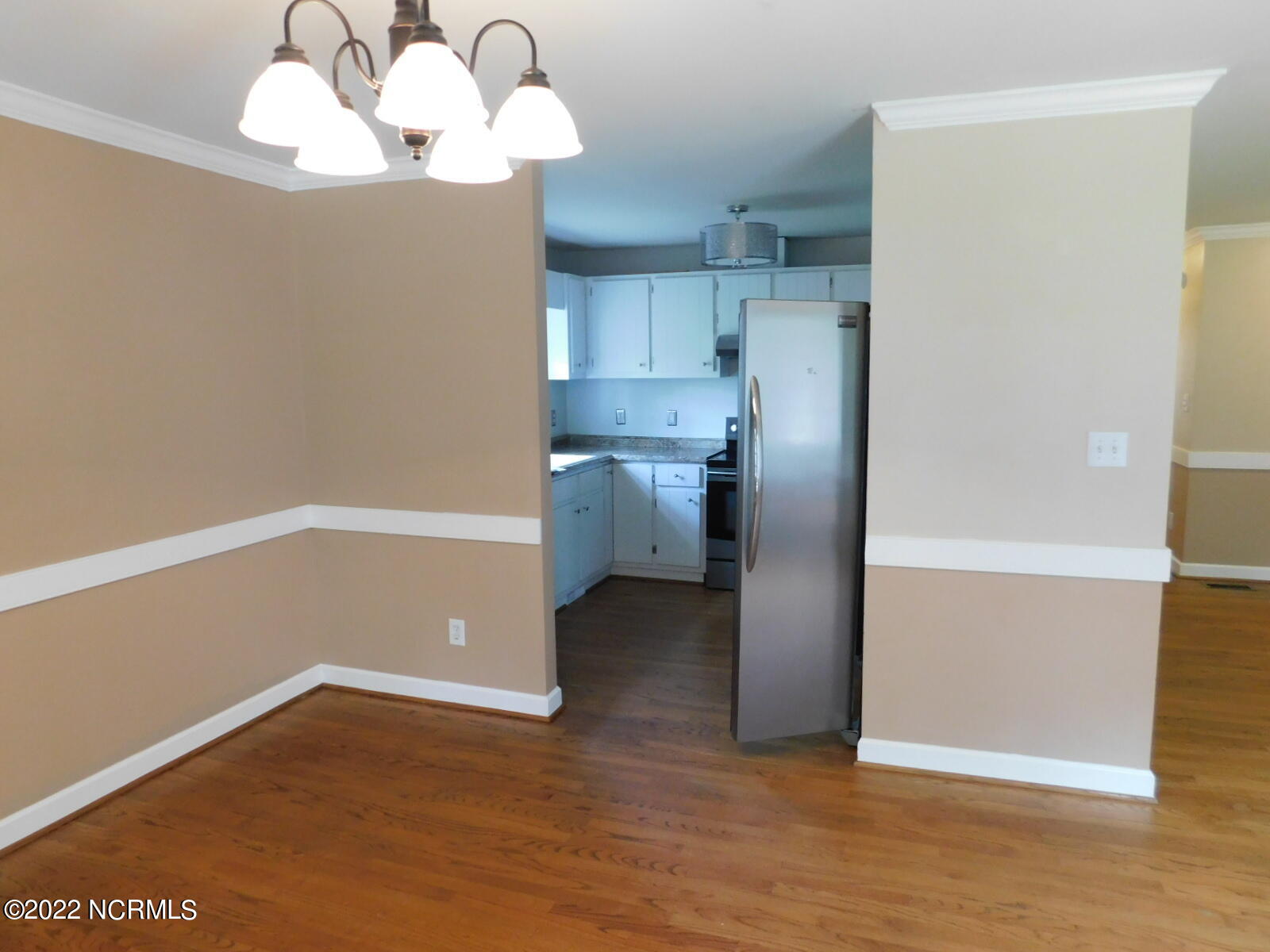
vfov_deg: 58.9
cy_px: 476
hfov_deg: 73.9
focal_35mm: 23
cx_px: 635
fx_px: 844
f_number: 3
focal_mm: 4
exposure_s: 1/30
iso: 320
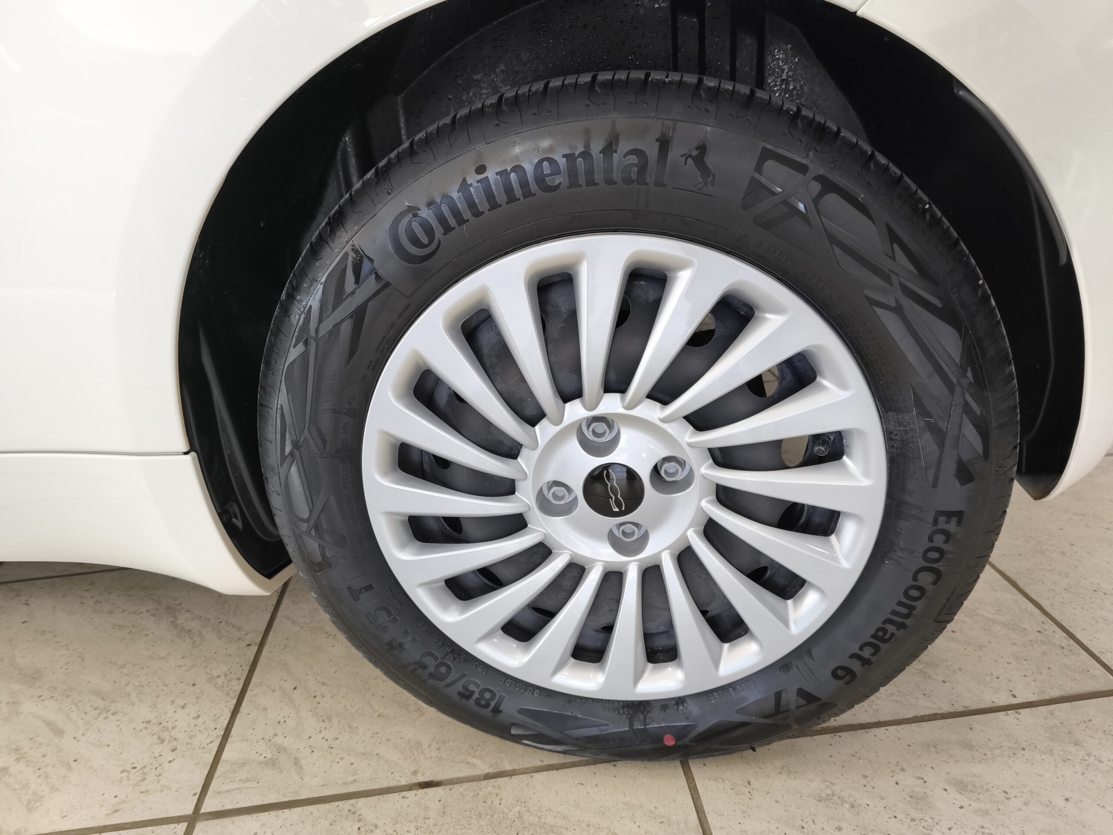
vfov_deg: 58.9
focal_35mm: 23
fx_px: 740
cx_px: 556
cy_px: 418
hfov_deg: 73.9
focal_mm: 5.35
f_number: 1.7
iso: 200
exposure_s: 1/100
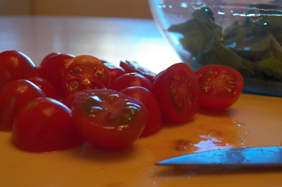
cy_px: 103
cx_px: 141
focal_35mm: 46
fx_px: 360
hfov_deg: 42.8
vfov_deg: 29.2
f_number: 3.2
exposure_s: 1/40
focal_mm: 7.9
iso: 125
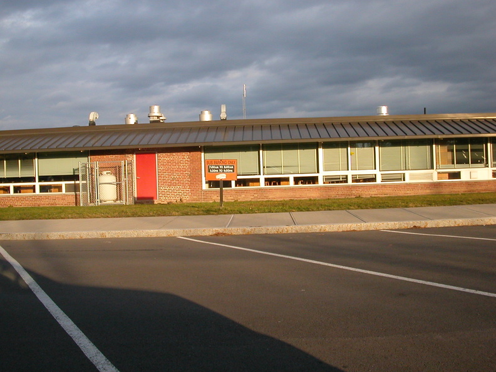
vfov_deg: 38.7
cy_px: 186
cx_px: 248
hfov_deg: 50.1
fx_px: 530
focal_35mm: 37
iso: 100
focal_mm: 5.6
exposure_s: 1/205
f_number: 4.5
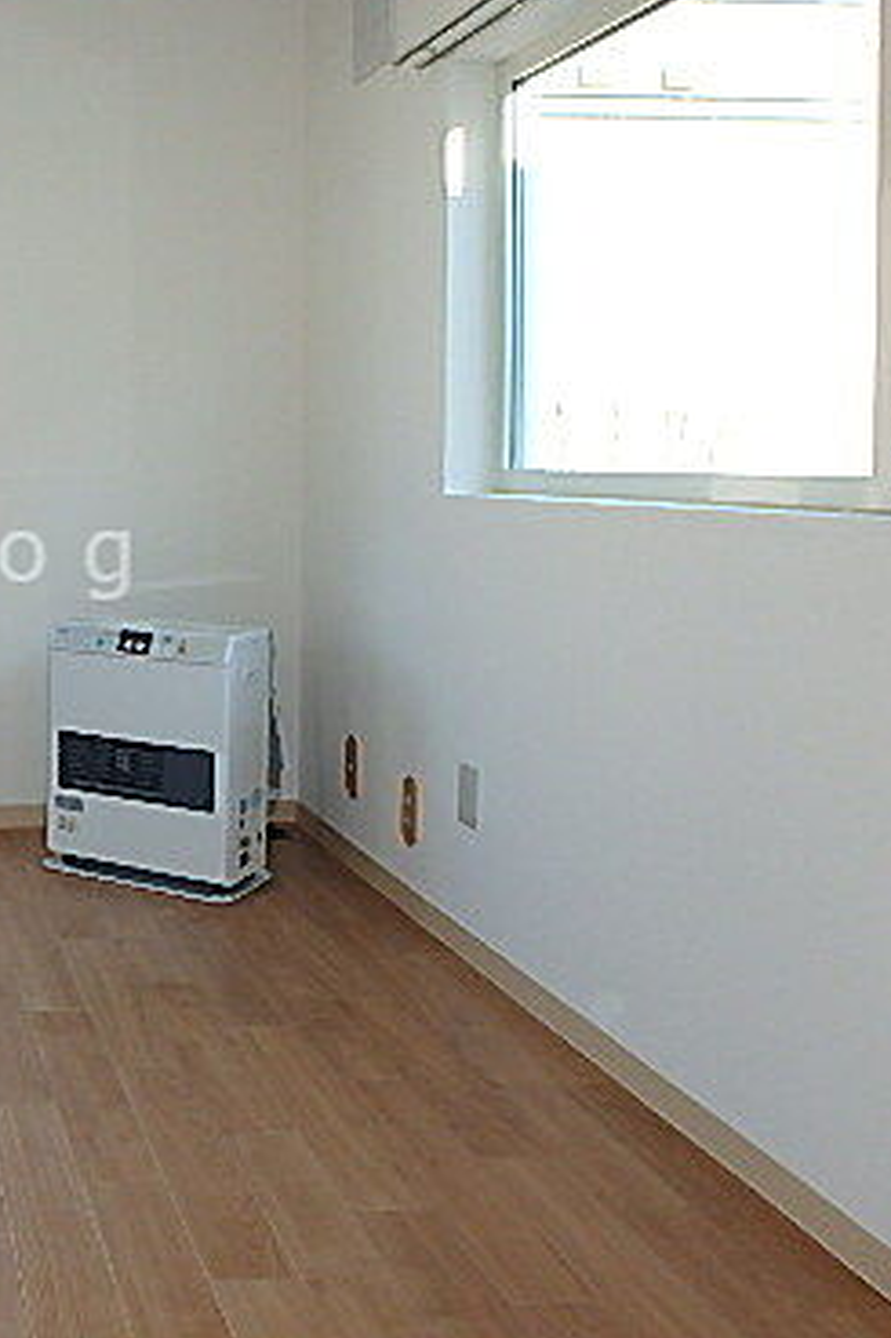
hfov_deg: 31.0
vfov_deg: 50.5
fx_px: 1412
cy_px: 556
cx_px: -98
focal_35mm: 38
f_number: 3.5
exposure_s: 1/125
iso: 125
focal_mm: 3.7
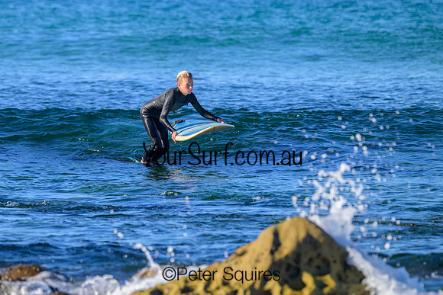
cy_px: 109
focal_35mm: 536
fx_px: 6600
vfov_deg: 2.6
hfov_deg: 3.8
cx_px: 145
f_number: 7.6
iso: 560
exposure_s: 1/1600
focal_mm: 390
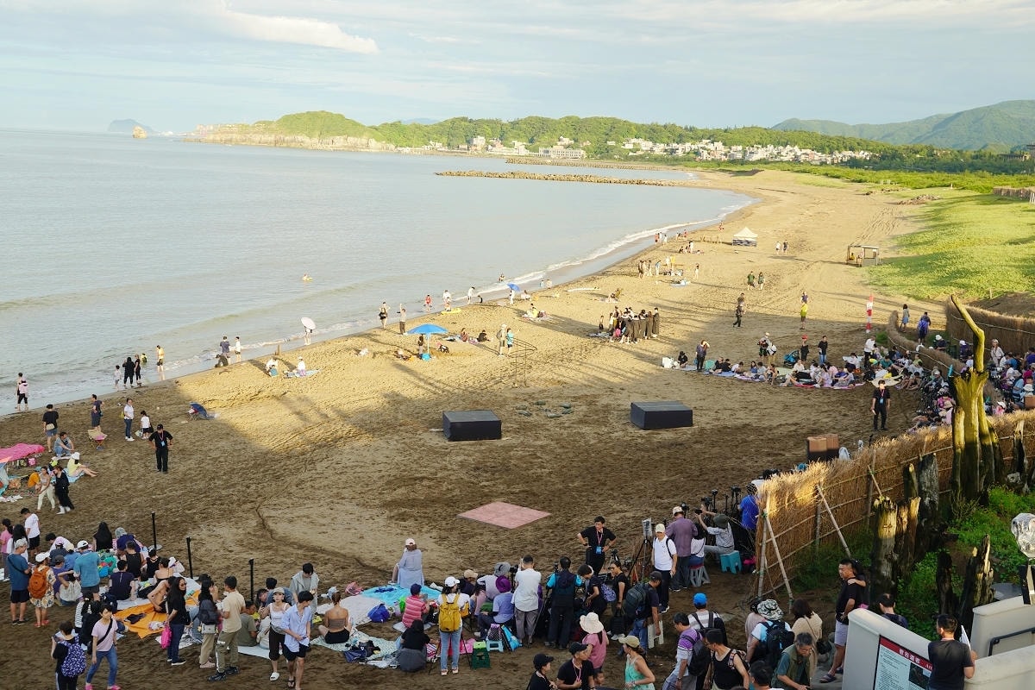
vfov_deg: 35.1
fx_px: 1092
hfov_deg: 50.7
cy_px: 345
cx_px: 518
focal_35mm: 38
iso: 100
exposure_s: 1/80
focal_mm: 38
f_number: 5.6
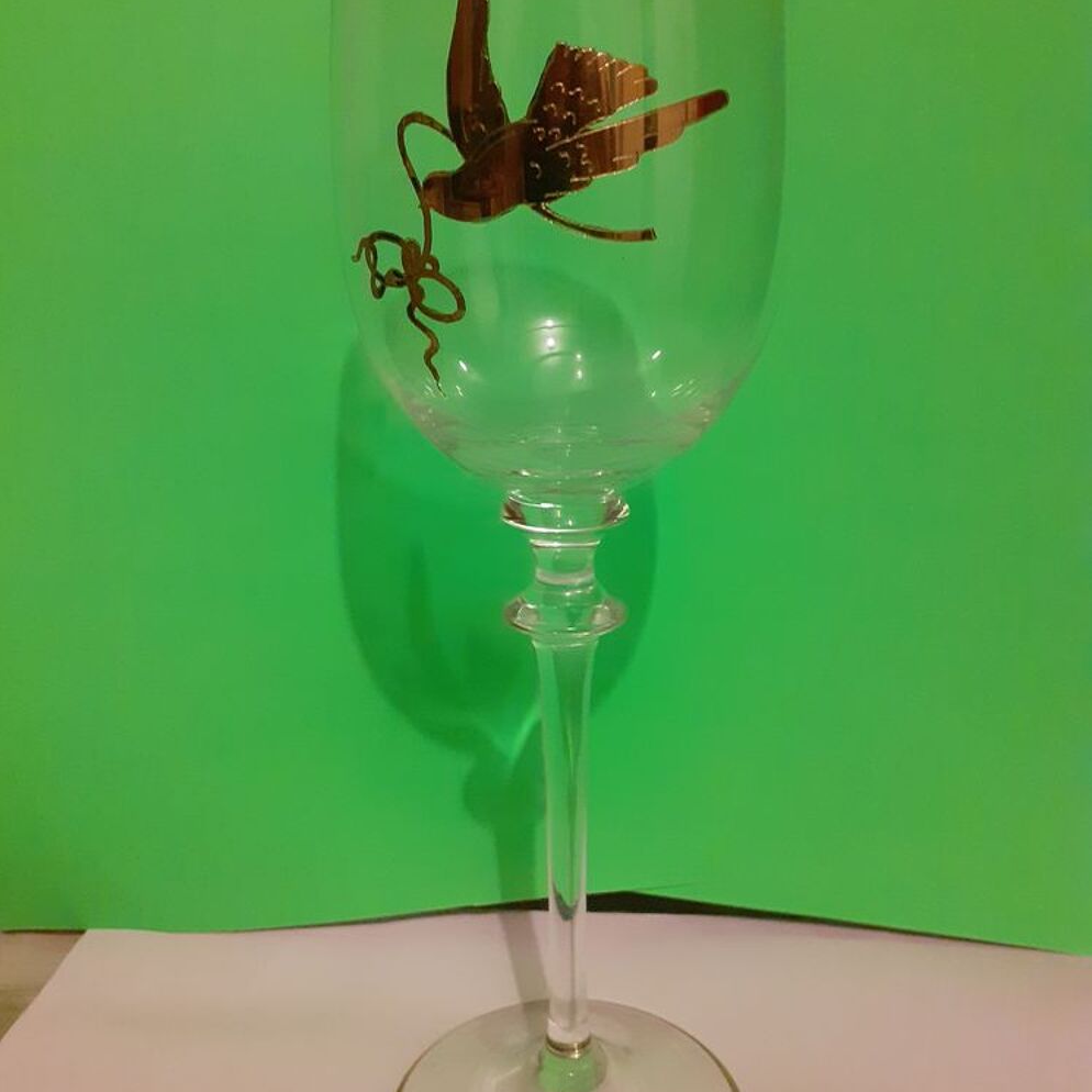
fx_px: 1142
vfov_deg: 51.1
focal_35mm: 32
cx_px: 548
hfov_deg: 51.1
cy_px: 532
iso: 500
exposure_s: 1/25
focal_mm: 3.6
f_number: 1.9
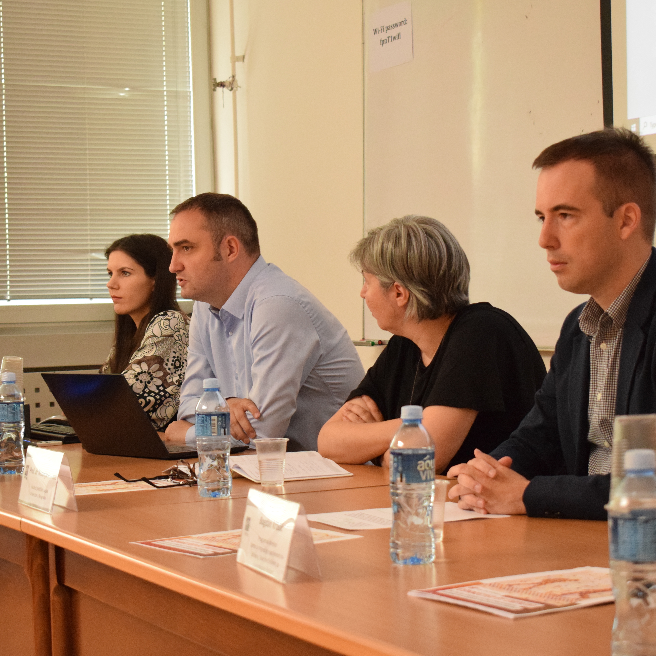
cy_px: 326
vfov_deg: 22.5
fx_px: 1651
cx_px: 318
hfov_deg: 22.5
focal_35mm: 77
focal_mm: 40
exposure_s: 1/100
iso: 3200
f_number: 5
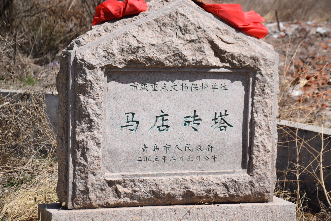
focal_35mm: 128
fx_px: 1172
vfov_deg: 10.8
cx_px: 166
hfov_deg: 16.1
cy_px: 110
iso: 200
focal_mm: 85
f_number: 7.1
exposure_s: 1/800
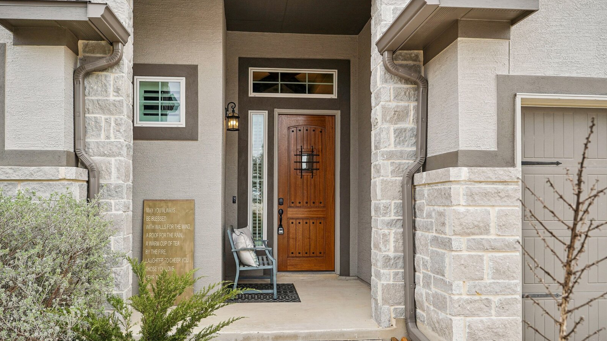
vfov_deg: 34.5
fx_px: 547
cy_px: 204
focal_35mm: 34
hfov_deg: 58.0
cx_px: 304
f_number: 8
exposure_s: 1/60
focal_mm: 32
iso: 100
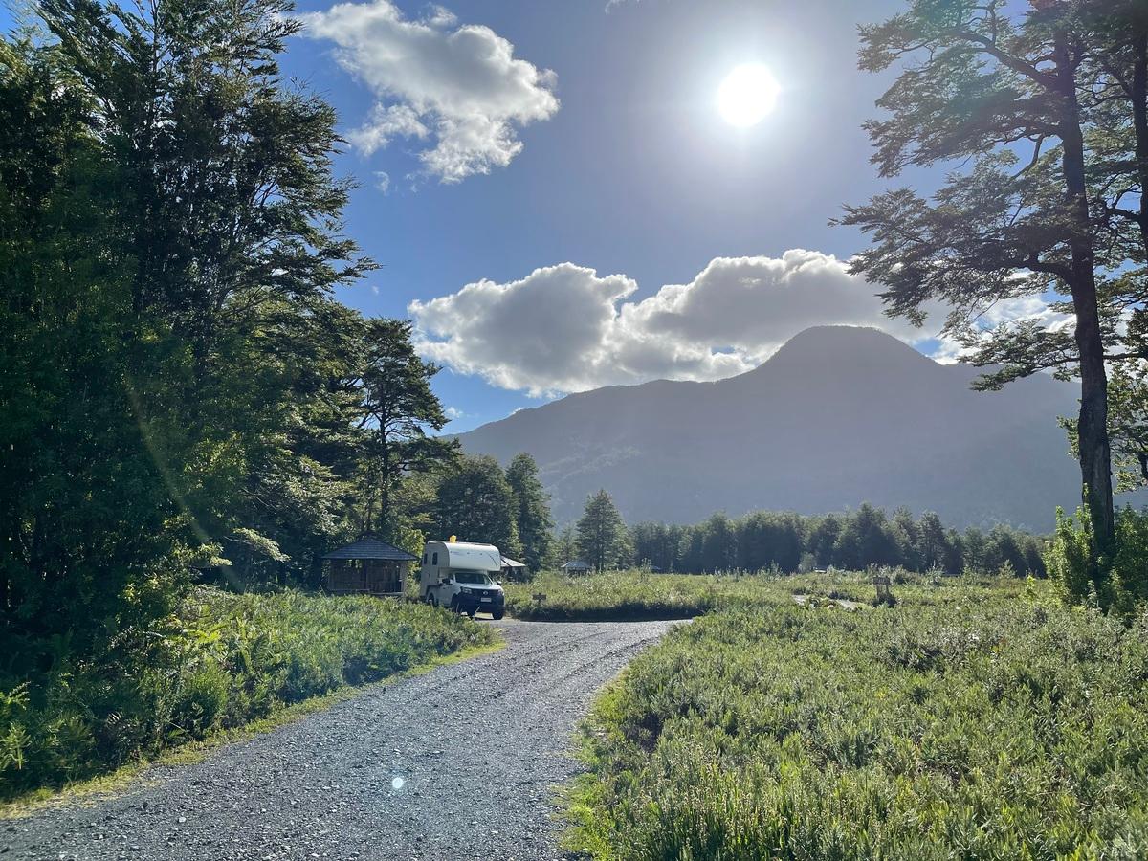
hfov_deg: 67.3
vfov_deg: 53.1
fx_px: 862
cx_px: 574
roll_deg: -0.3
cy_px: 430
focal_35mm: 26
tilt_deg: +6.7
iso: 32
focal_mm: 5.1
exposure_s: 1/8547
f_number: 1.6
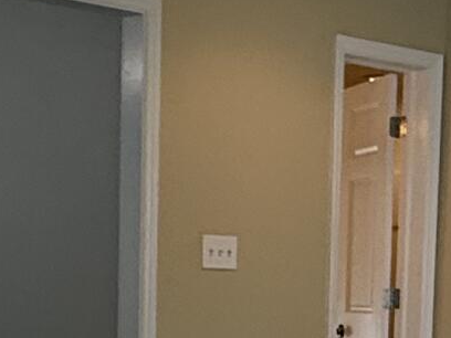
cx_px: 263
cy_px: 505
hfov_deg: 19.1
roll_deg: -0.4
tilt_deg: -9.3
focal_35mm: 103
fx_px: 1342
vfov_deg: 13.5
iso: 200
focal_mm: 2.22
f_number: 2.2
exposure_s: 1/99
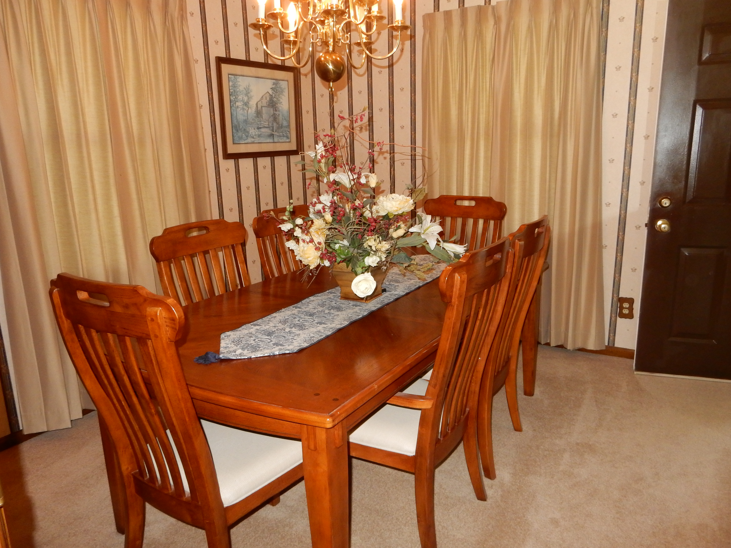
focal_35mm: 25
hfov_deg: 69.4
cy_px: 274
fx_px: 528
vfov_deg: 54.9
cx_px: 366
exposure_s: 1/30
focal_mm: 4.5
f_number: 3.7
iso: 320
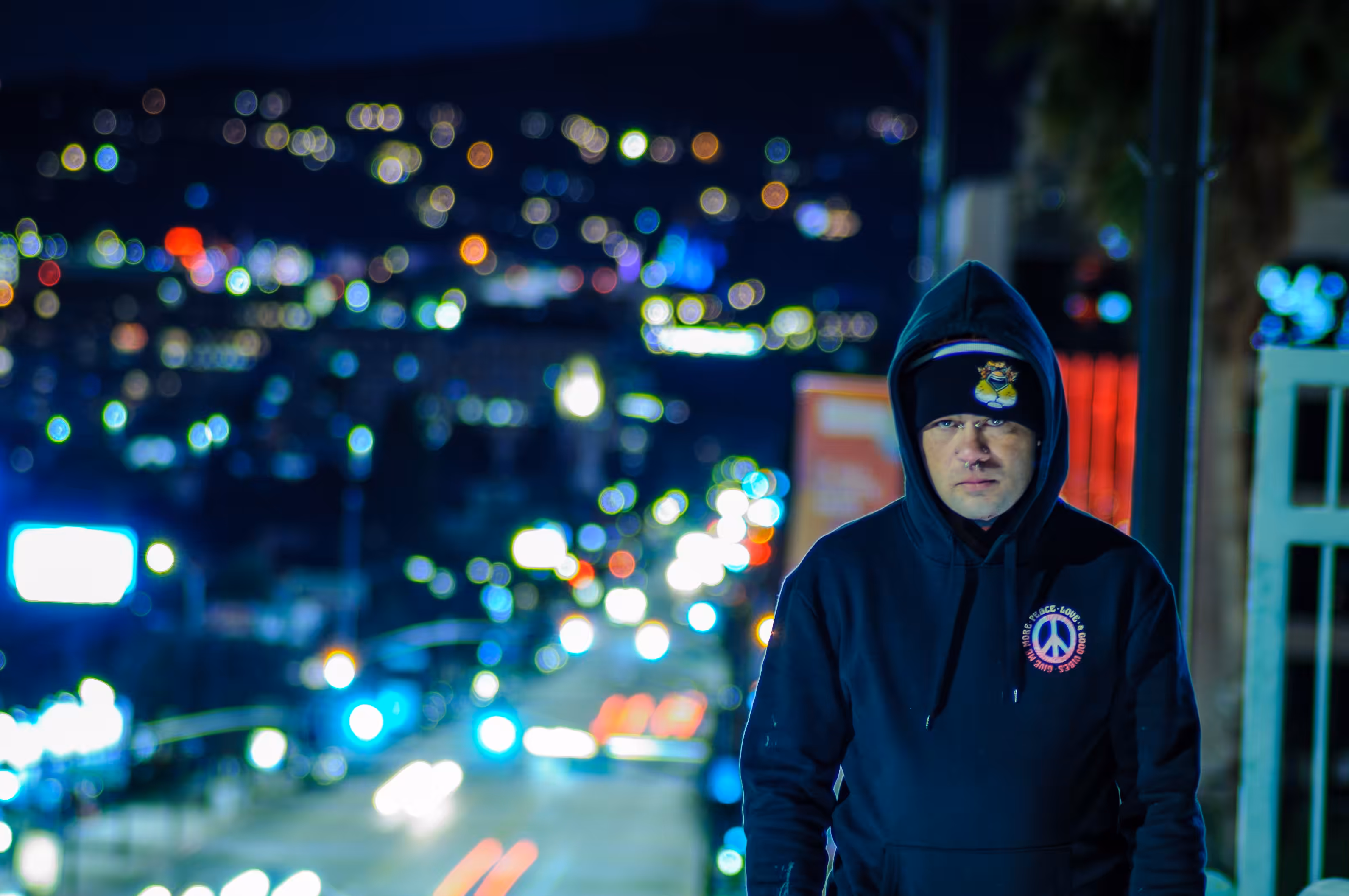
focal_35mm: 334
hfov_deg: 6.2
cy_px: 602
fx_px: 12487
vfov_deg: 4.1
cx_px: 730
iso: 100
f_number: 4.5
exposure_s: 4
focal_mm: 165
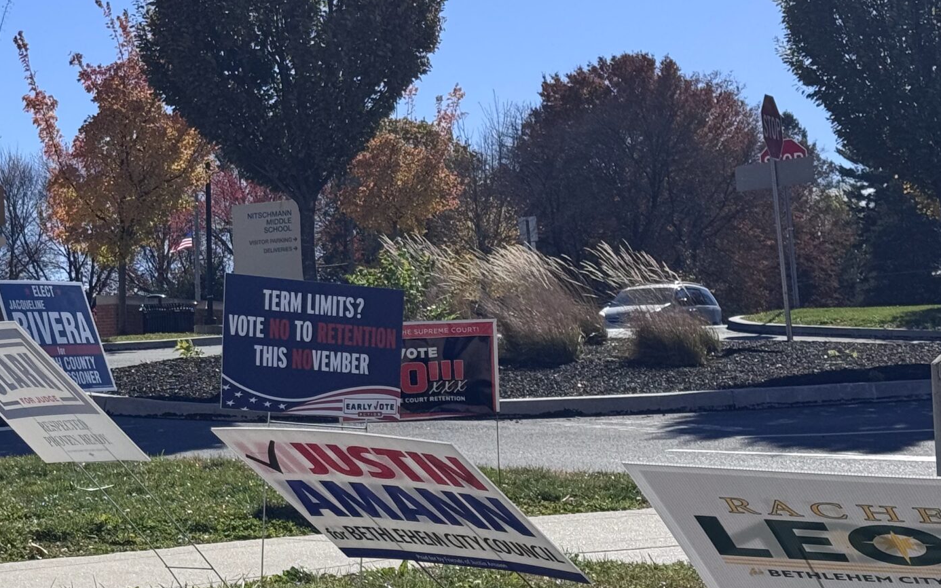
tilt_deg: +3.4
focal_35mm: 94
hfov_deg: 21.8
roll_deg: +0.8
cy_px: 288
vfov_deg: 13.9
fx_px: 2410
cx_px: 205
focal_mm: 6.76
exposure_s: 1/5848
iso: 64
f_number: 1.78
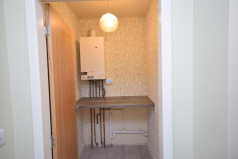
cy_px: 80
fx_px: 159
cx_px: 119
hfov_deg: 73.8
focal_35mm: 24
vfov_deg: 53.1
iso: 400
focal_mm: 16
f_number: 5
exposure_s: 1/25
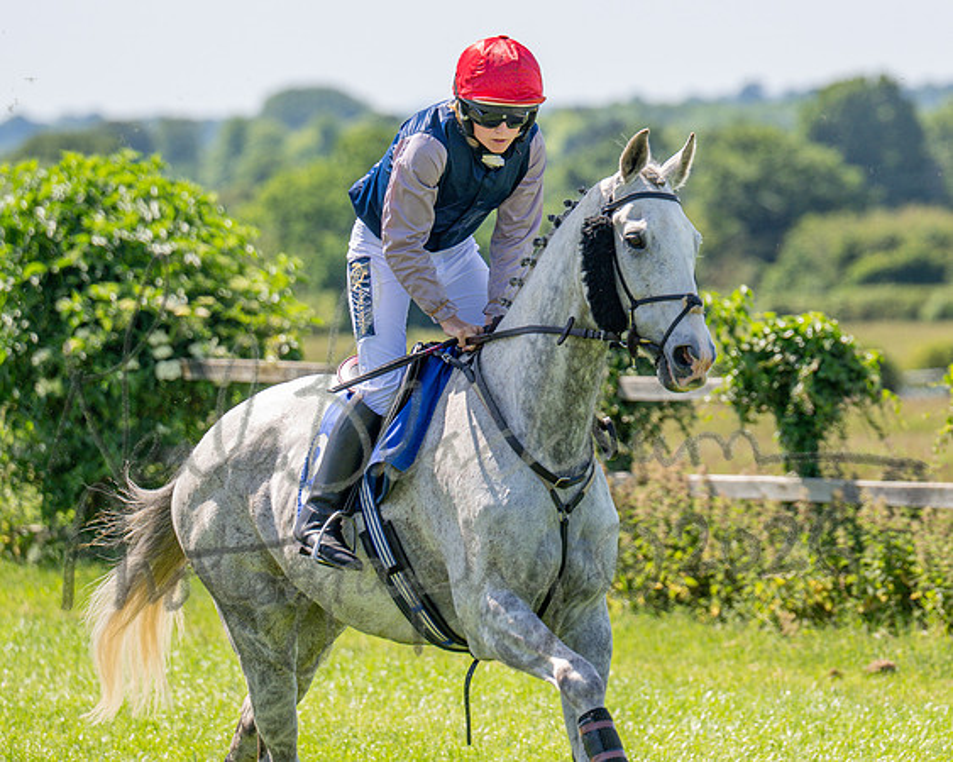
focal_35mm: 366
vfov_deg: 4.2
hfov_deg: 5.3
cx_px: 580
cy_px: 349
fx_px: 10329
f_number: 4
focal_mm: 200
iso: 200
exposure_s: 1/1250
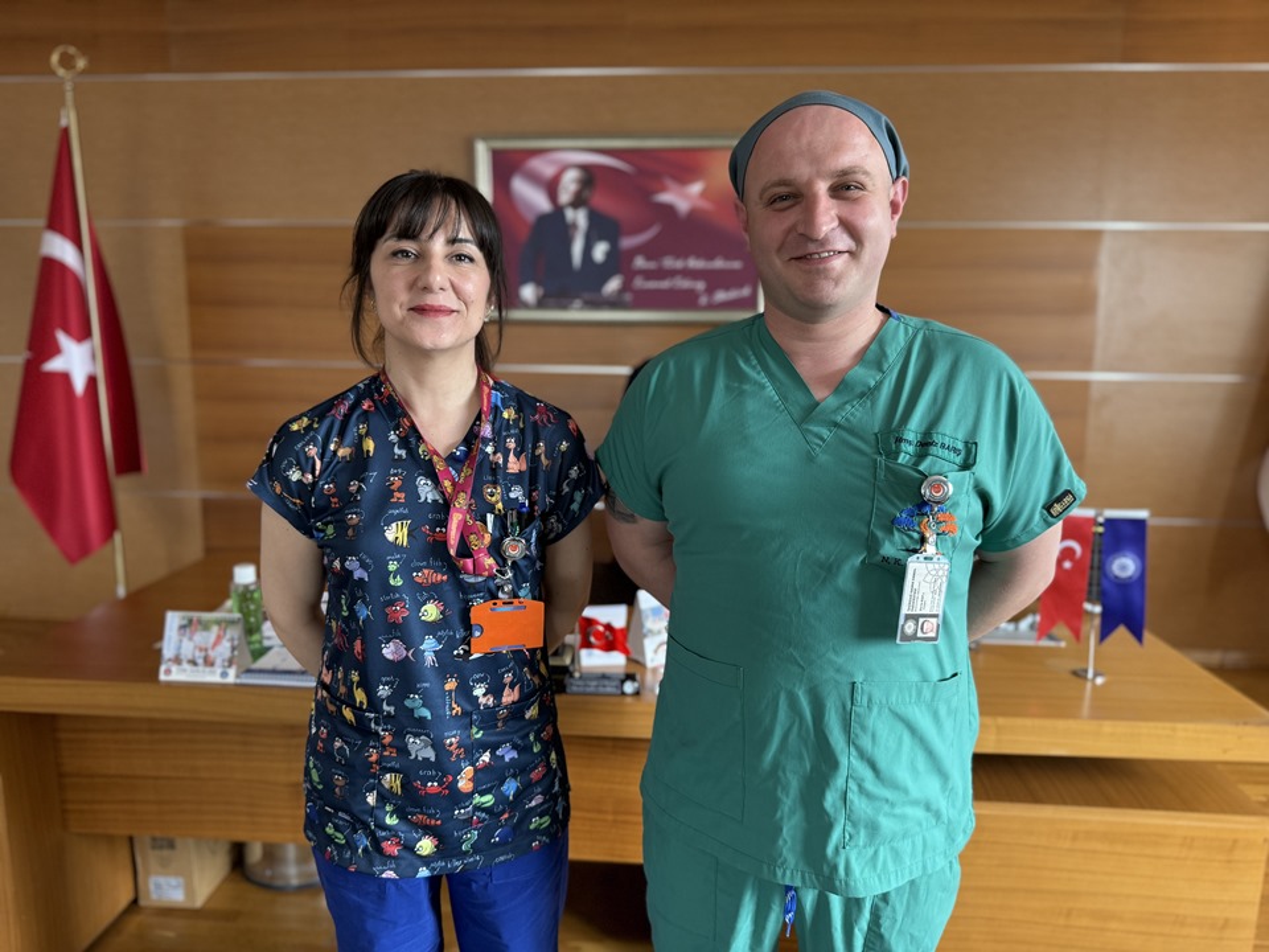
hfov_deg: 71.6
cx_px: 634
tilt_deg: -8.6
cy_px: 476
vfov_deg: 56.8
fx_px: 880
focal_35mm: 24
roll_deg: -0.4
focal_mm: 6.76
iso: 200
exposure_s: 1/100
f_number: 1.78
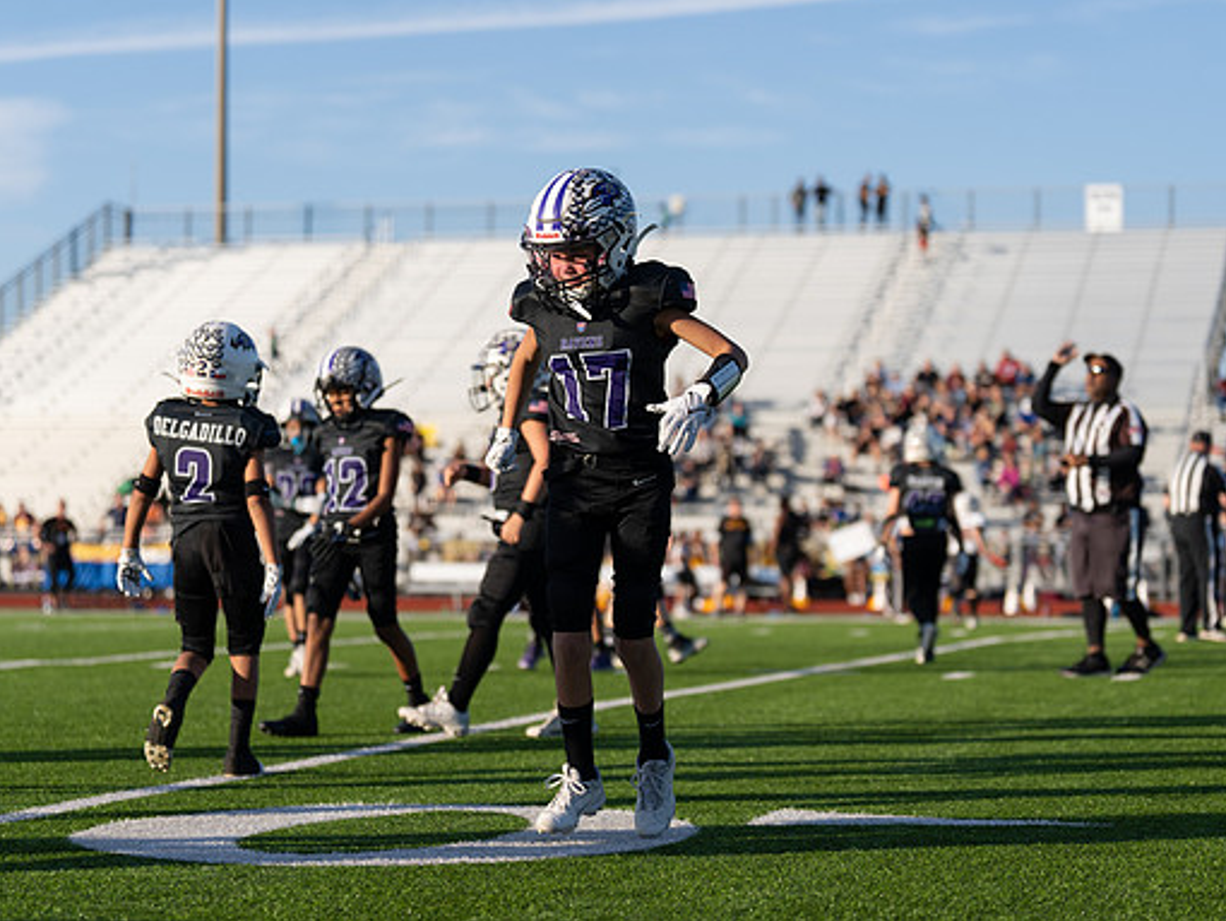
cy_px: 458
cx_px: 596
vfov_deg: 15.7
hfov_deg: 20.9
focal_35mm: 94
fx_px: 3331
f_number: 2.8
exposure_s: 1/1600
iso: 100
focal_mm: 86
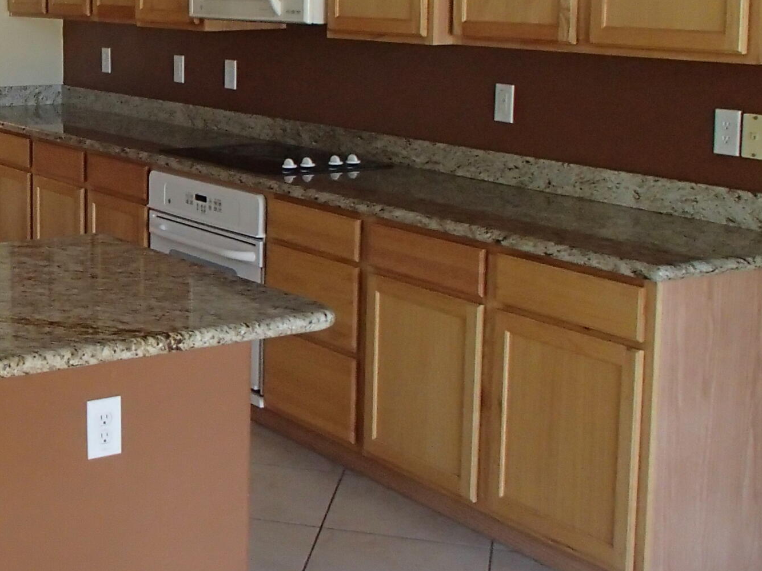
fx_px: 1387
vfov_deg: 23.0
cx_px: 6
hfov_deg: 28.8
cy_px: 138
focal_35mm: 63
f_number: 3.9
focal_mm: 5
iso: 500
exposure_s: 1/30
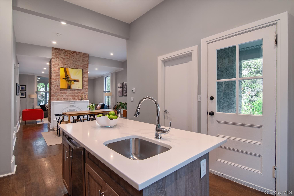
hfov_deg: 95.0
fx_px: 135
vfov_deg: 72.0
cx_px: 147
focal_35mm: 16
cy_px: 98
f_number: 8
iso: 640
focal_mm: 11
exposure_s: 1/30
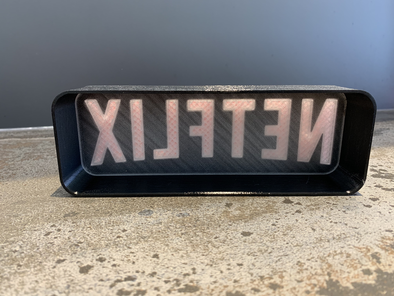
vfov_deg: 53.1
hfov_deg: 67.3
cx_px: 197
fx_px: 296
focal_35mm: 26
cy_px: 148
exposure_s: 1/50
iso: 125
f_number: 1.8
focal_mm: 4.25
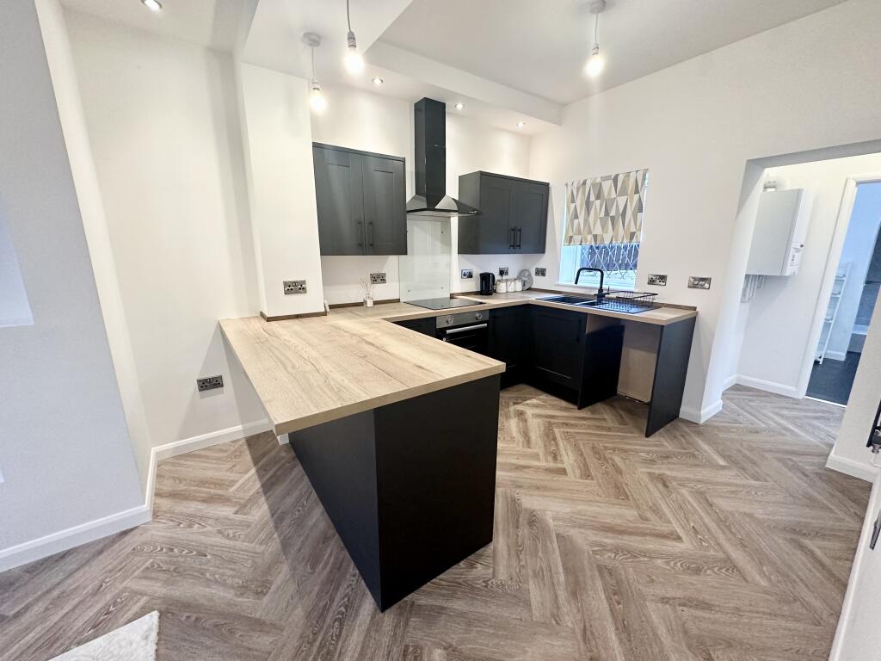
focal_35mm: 14
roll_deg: +0.0
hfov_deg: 102.1
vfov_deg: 85.7
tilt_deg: -13.3
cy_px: 330
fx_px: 356
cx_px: 440
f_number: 2.2
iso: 320
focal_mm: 2.22
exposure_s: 1/100
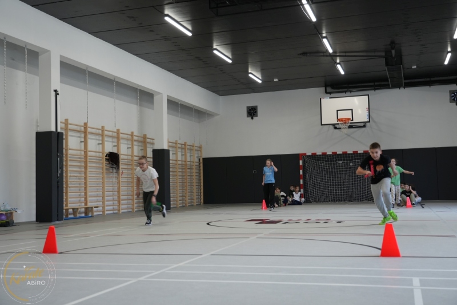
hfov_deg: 48.5
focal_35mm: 40
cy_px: 152
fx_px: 508
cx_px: 228
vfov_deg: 33.4
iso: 640
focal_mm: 40
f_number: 4
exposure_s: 1/160
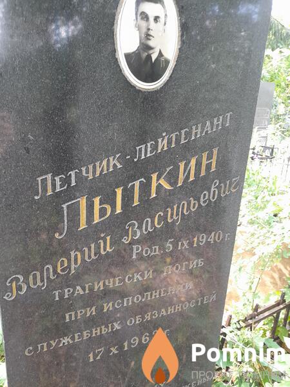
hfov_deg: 54.9
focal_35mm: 25
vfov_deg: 69.4
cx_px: 145
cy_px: 194
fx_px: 279
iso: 100
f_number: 2
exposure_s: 1/50
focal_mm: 4.6
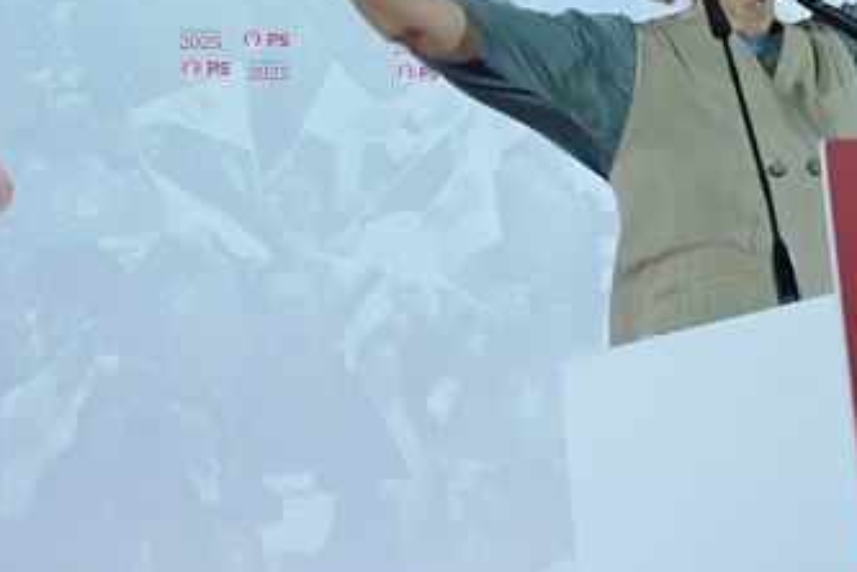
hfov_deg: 35.6
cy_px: 9
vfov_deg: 24.0
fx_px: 1285
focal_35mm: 54
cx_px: 692
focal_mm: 24
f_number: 8
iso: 2000
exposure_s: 1/200
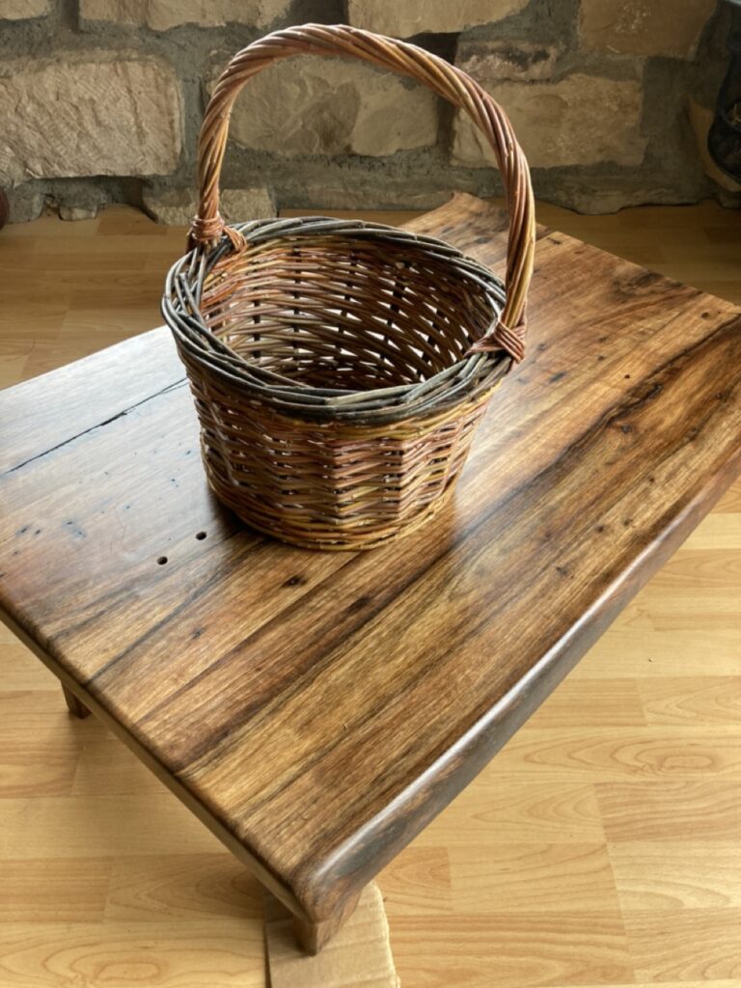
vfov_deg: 63.4
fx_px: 799
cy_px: 494
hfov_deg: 49.7
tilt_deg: -46.3
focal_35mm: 28
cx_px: 370
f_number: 1.8
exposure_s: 1/121
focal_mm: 3.99
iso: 64
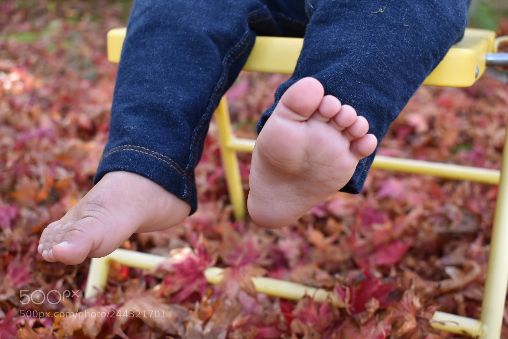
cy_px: 170
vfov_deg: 28.1
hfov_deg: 41.1
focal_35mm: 48
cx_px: 254
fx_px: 677
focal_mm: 32
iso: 400
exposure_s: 1/200
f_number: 5.6
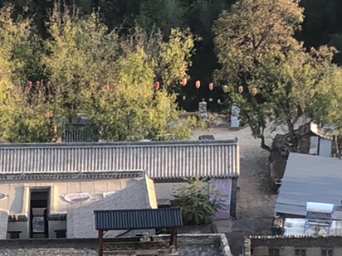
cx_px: 33
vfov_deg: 10.4
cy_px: 431
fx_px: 1344
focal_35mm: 136
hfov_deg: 14.4
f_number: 1.8
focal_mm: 3.99
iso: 20
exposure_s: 1/120
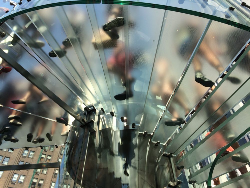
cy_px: 94
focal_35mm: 29
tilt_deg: +50.0
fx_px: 209
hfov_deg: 61.7
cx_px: 125
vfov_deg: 48.2
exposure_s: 1/1325
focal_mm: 4.15
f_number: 2.2
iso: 32
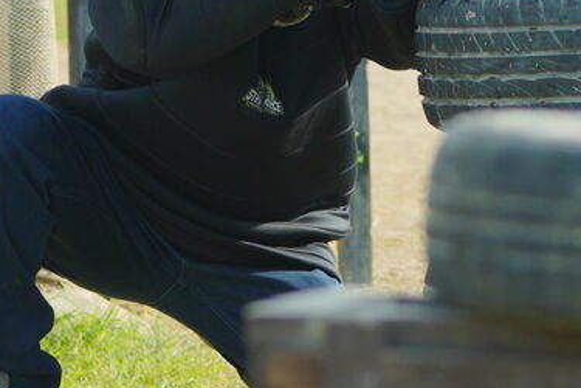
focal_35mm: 549
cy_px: -96
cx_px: 524
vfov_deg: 2.5
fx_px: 8860
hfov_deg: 3.8
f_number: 2.5
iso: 100
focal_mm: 85
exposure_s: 1/1000
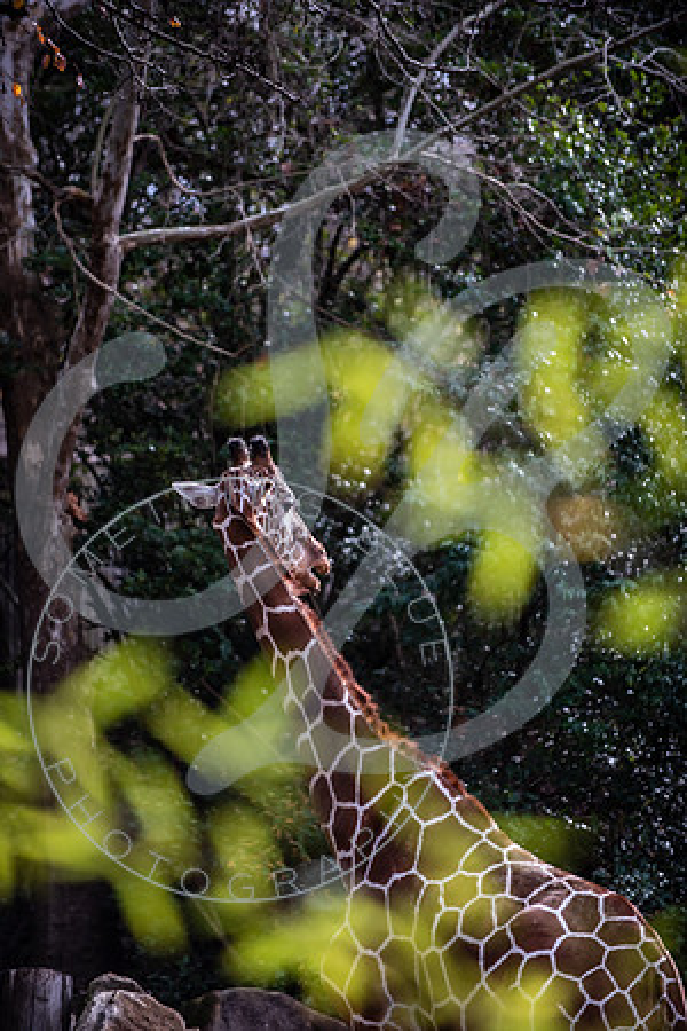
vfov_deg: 10.3
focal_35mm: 200
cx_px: 344
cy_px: 516
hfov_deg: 6.9
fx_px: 5725
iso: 200
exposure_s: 1/1600
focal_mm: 200
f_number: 2.8
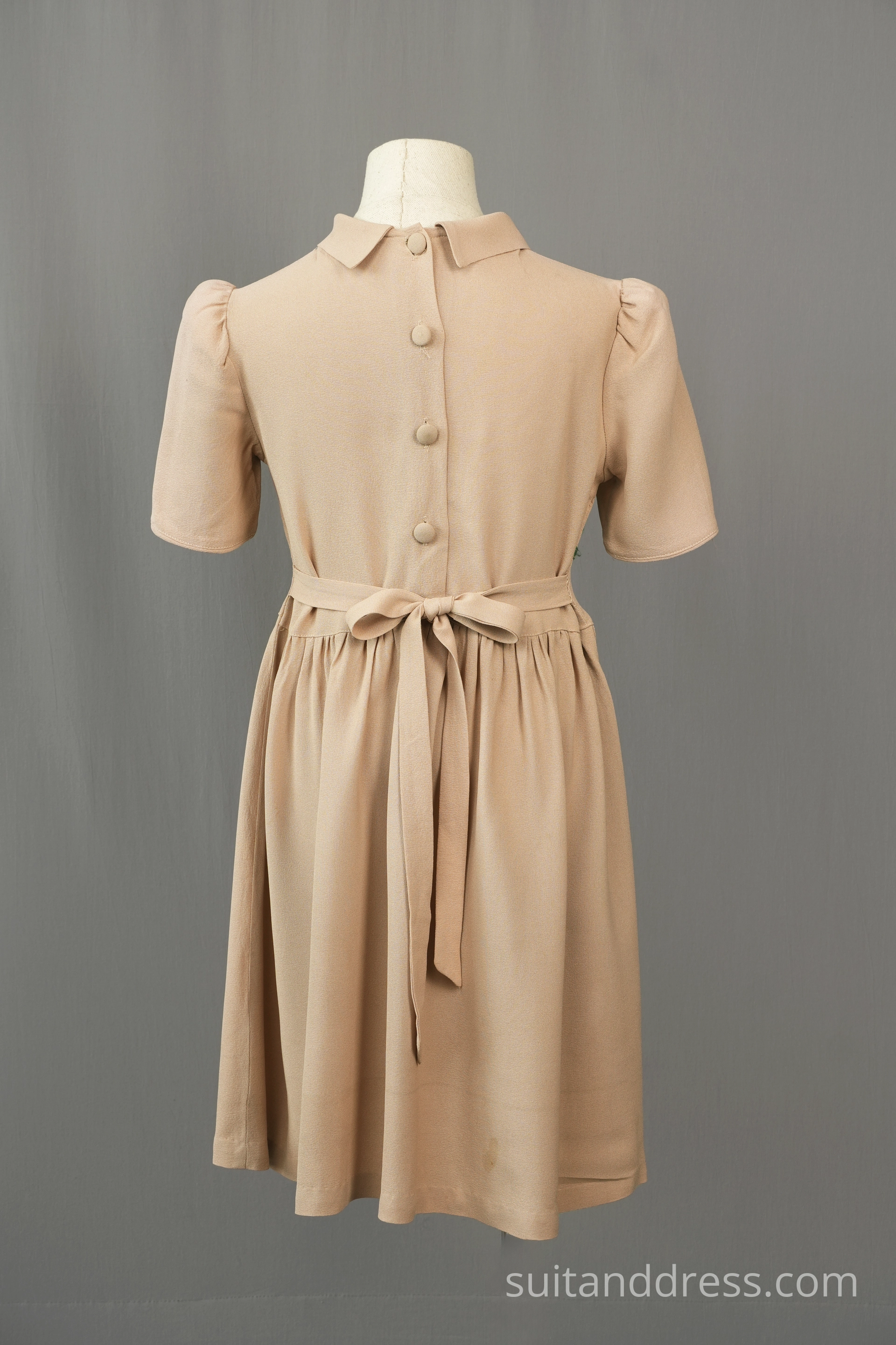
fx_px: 2688
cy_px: 672
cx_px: 448
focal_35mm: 72
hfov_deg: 18.9
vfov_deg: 28.1
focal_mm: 48
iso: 250
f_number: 7.1
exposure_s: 1/40
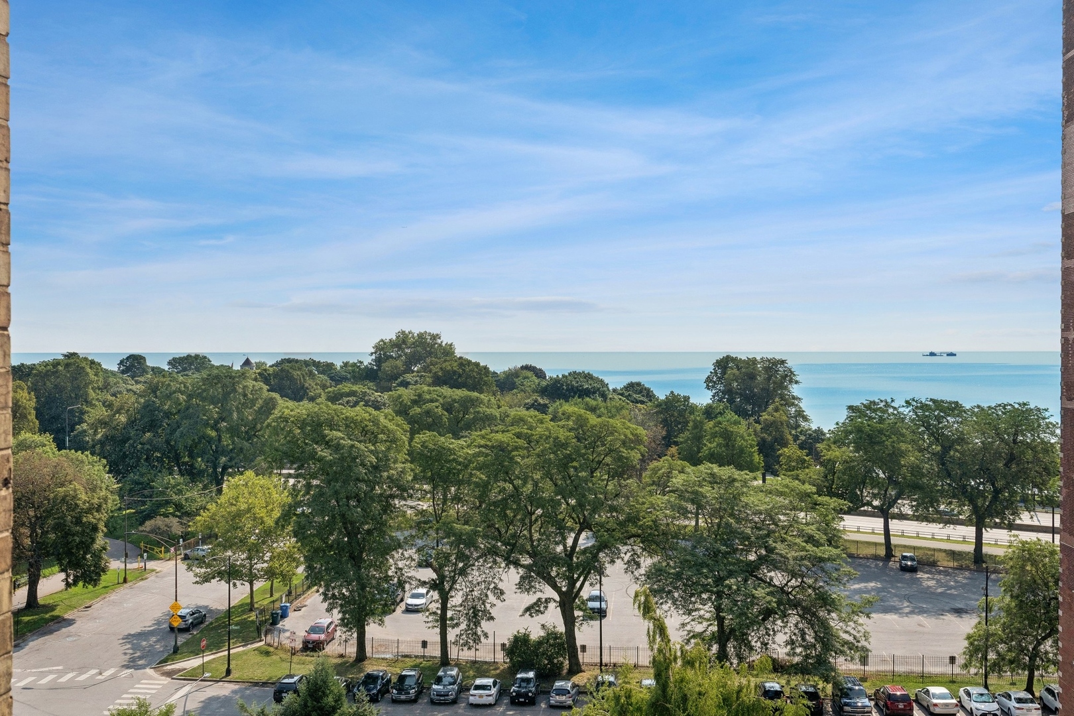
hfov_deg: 53.1
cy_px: 358
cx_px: 537
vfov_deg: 36.9
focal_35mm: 36
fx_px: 1074
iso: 320
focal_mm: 24
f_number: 9
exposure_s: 1/2000
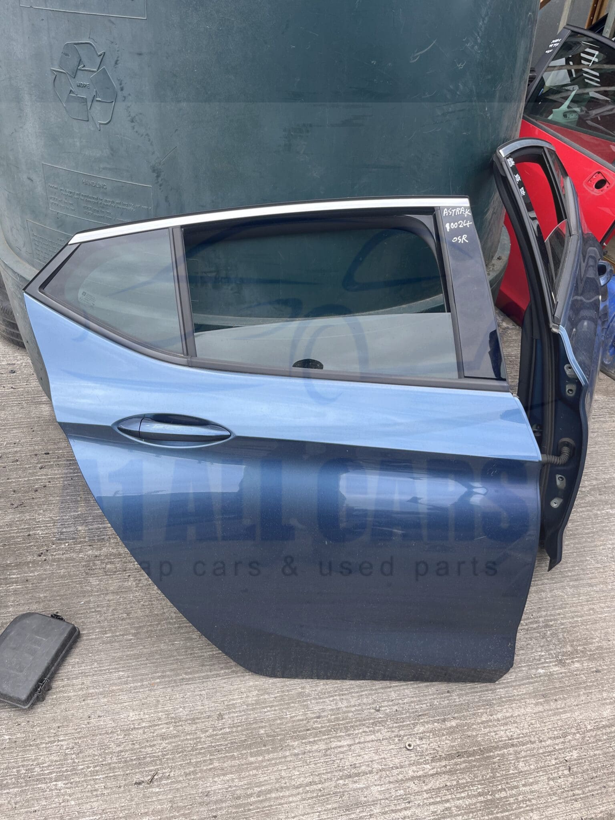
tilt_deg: -37.6
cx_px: 308
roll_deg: -4.5
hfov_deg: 53.1
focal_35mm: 26
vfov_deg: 67.3
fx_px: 616
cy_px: 410
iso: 50
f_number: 1.6
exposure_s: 1/732
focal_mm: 5.1
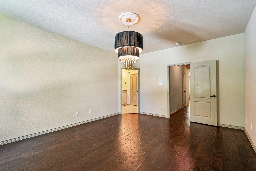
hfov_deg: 96.7
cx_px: 128
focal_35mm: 16
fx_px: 114
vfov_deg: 73.7
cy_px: 86
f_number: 8
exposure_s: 1/4
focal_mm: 16
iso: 400
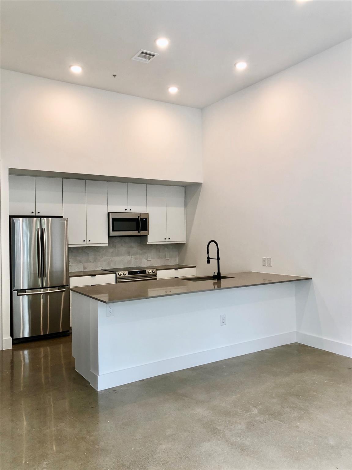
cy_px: 235
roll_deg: +0.6
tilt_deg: +0.2
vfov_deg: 63.5
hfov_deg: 49.7
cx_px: 176
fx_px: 380
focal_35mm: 28
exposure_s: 1/30
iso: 20
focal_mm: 3.99
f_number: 1.8
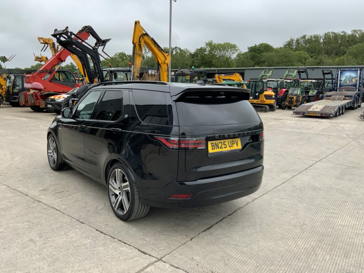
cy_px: 136
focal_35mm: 29
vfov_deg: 48.2
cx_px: 182
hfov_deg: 61.7
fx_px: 305
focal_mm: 3
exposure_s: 1/759
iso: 16
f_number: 1.8
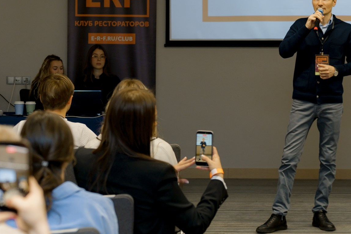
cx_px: 291
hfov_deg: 17.2
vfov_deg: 11.6
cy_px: 104
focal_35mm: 118
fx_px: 1150
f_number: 3.5
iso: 400
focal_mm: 68
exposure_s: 1/125
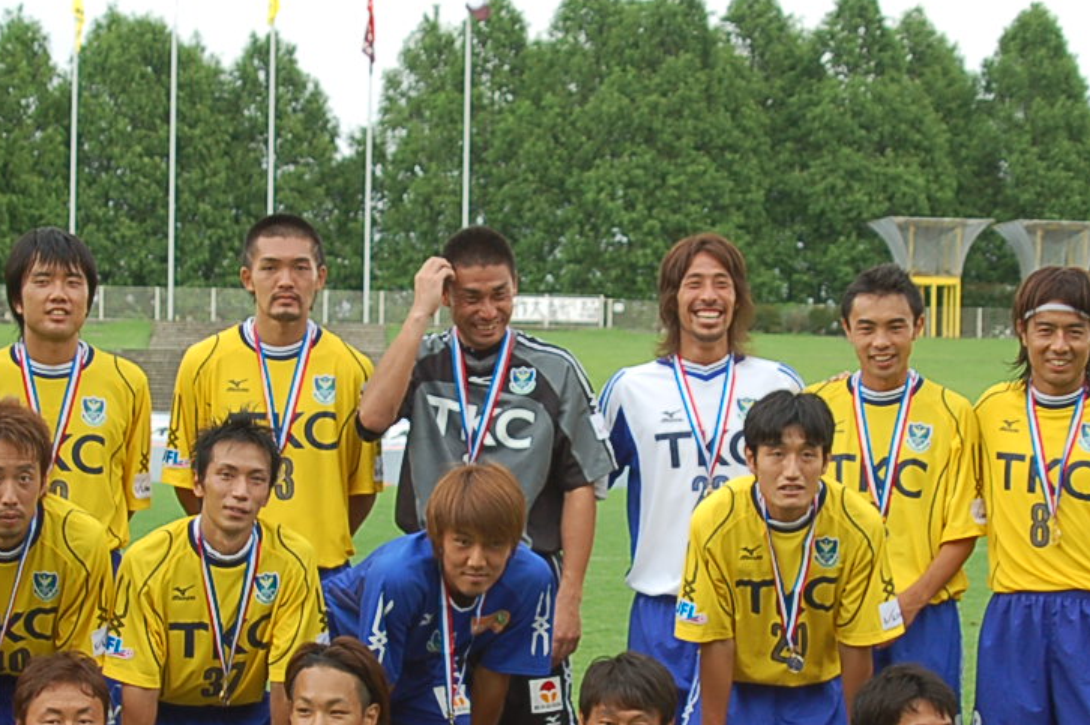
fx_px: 2632
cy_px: 504
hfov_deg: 23.4
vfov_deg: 15.6
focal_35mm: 87
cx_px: 559
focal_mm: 28
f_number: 5.6
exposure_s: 1/125
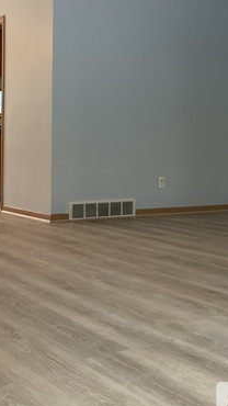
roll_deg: +0.5
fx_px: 548
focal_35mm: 51
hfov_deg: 23.0
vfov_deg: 40.3
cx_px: 28
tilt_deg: +0.3
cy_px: 151
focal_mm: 4.2
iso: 125
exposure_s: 1/120
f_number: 1.6
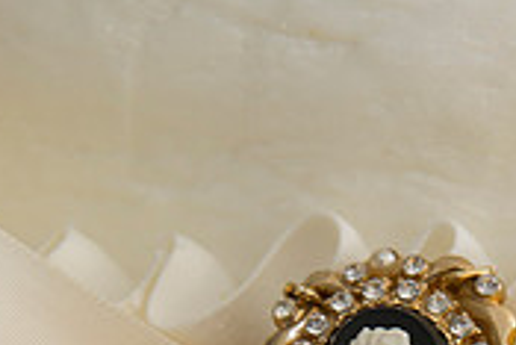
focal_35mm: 205
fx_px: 2941
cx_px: 481
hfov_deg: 10.0
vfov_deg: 6.6
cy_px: 540
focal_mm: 62
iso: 1250
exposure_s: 1/160
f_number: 7.1
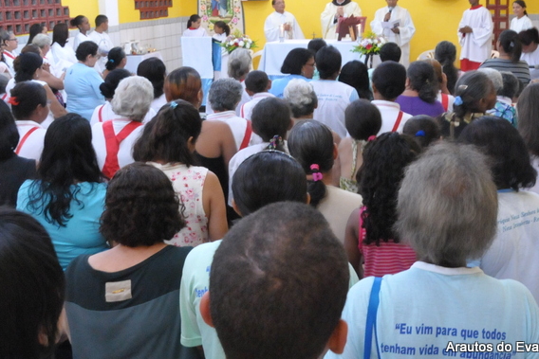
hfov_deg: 50.4
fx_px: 569
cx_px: 220
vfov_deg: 34.7
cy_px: 118
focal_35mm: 38
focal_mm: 18
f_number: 7.1
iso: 2500
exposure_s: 1/10
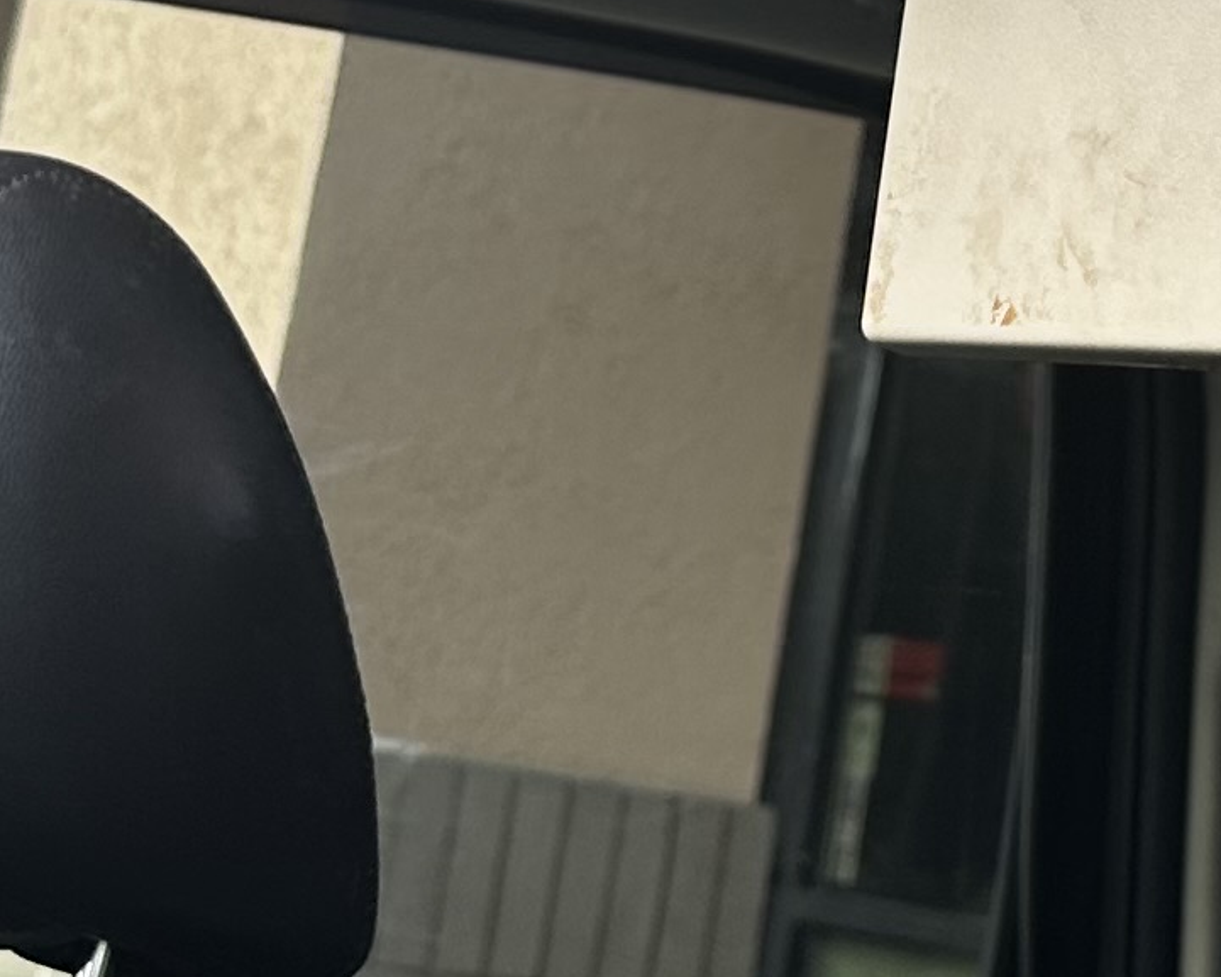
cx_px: 962
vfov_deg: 11.5
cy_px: -262
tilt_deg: +12.4
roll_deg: -8.6
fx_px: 4735
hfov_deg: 14.6
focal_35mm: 131
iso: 80
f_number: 1.78
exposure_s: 1/402
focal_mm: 6.86
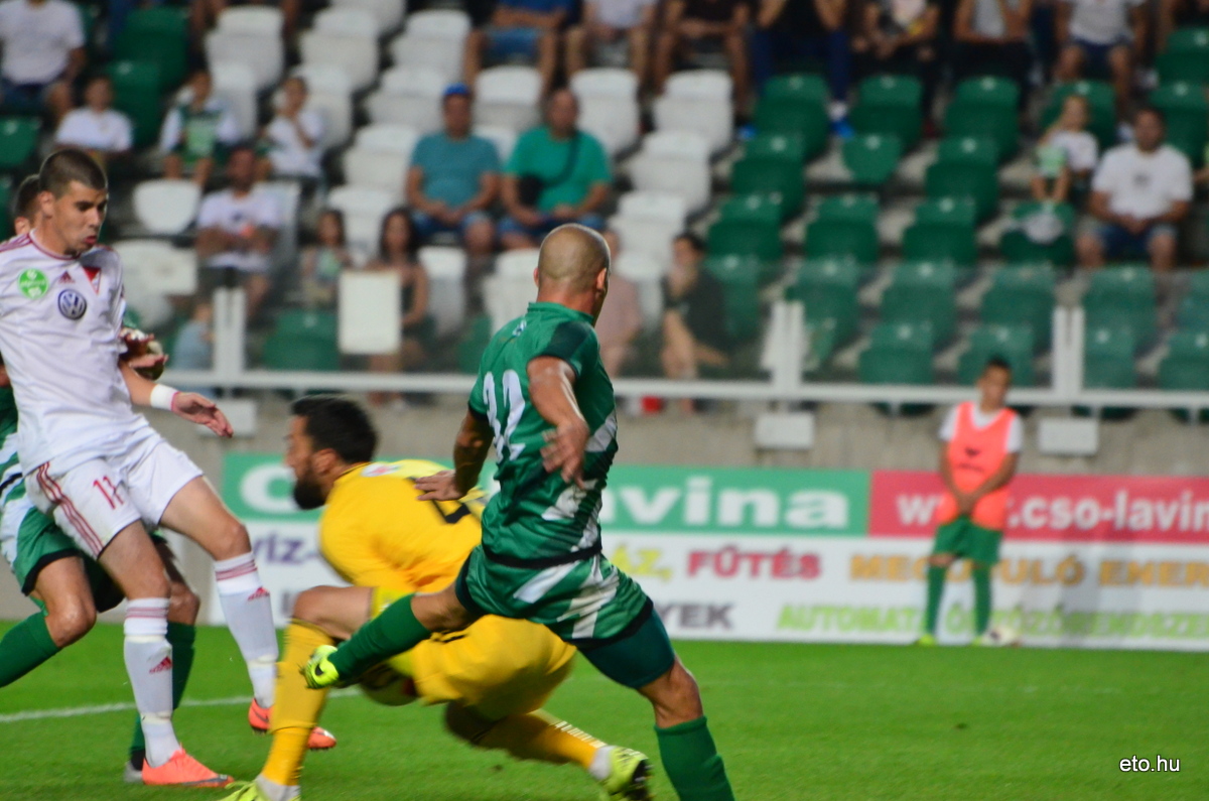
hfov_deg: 4.6
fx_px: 15082
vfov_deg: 3.0
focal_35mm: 450
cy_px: 400
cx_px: 604
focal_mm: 300
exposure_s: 1/400
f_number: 5.6
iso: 3200
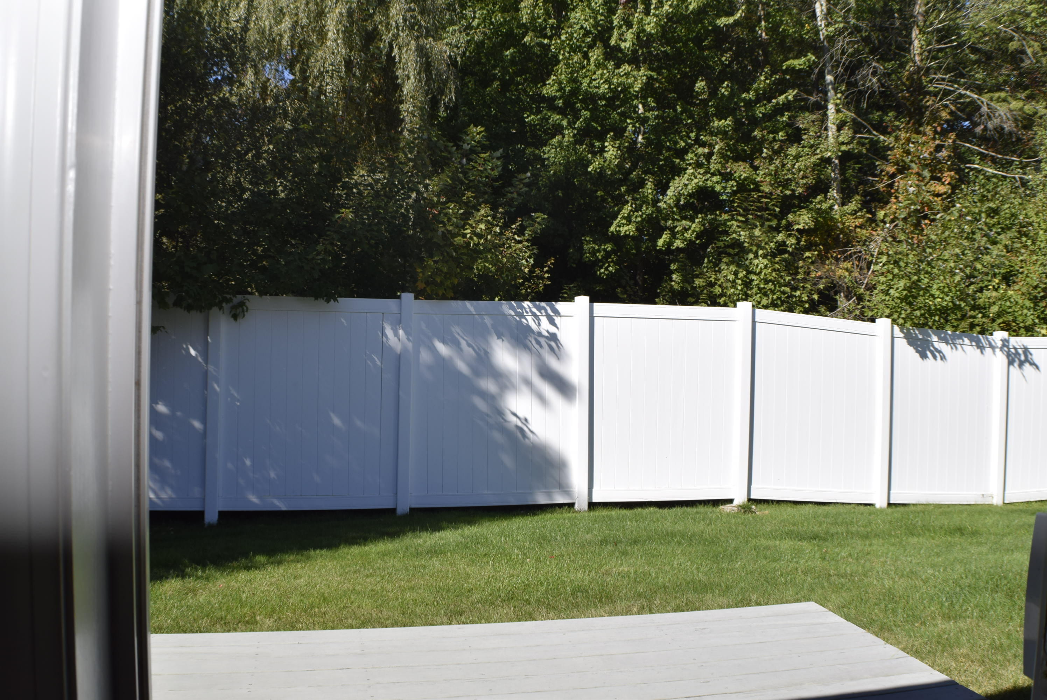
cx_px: 524
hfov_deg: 46.4
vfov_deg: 31.9
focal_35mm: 42
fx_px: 1222
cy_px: 350
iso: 200
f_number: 10
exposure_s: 1/400
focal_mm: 28
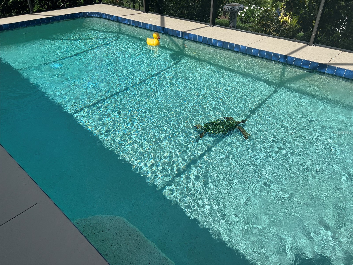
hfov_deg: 67.3
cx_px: 176
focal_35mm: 26
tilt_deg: -35.6
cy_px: 132
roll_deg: -0.1
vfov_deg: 53.1
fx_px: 265
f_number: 1.5
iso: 50
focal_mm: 5.7
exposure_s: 1/3831
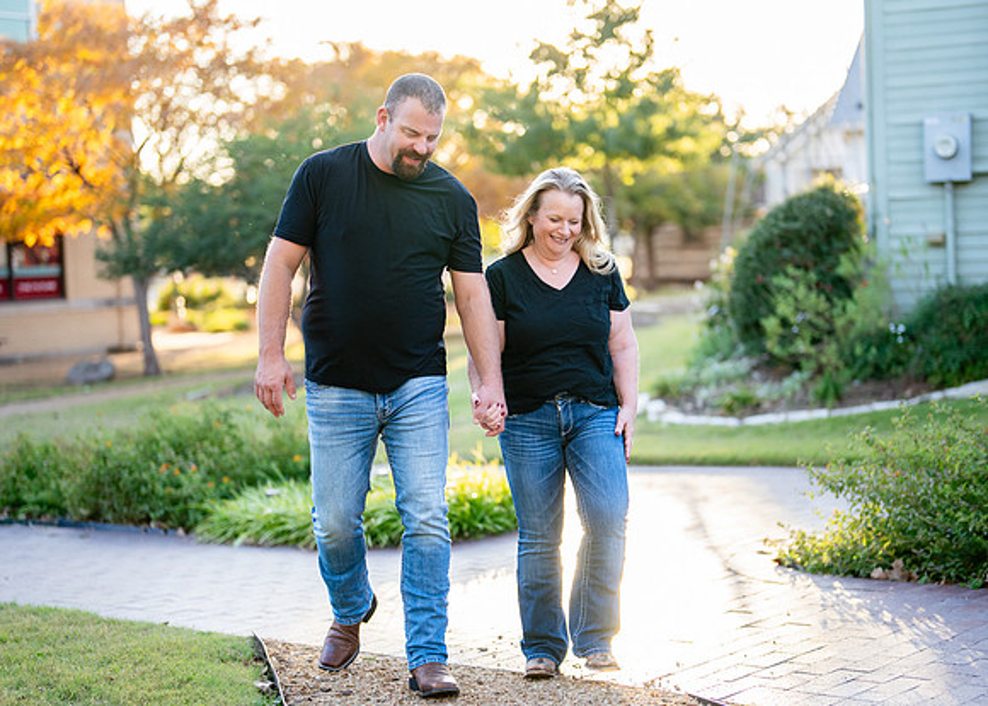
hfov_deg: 30.6
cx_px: 541
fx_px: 1807
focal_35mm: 64
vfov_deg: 22.1
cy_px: 401
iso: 320
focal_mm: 50
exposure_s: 1/1600
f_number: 1.2
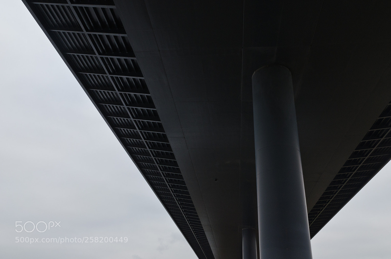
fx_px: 325
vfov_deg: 43.4
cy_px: 130
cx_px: 196
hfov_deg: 62.0
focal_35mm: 30
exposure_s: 1/80
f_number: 11
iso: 400
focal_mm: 20
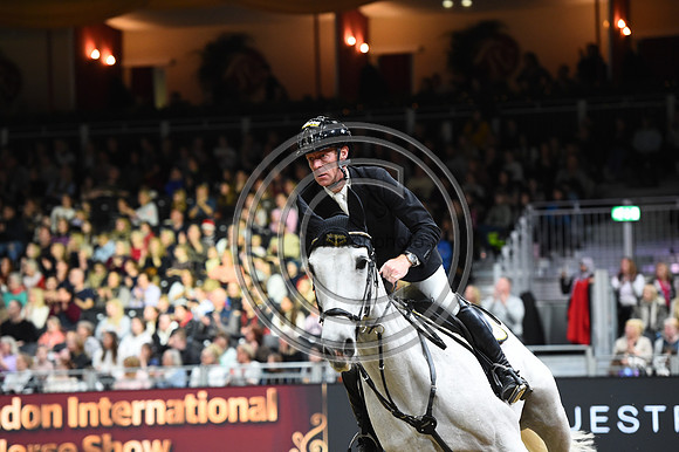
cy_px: 226
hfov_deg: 14.2
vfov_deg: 9.5
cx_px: 340
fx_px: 2733
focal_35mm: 145
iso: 5000
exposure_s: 1/800
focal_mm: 145
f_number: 4
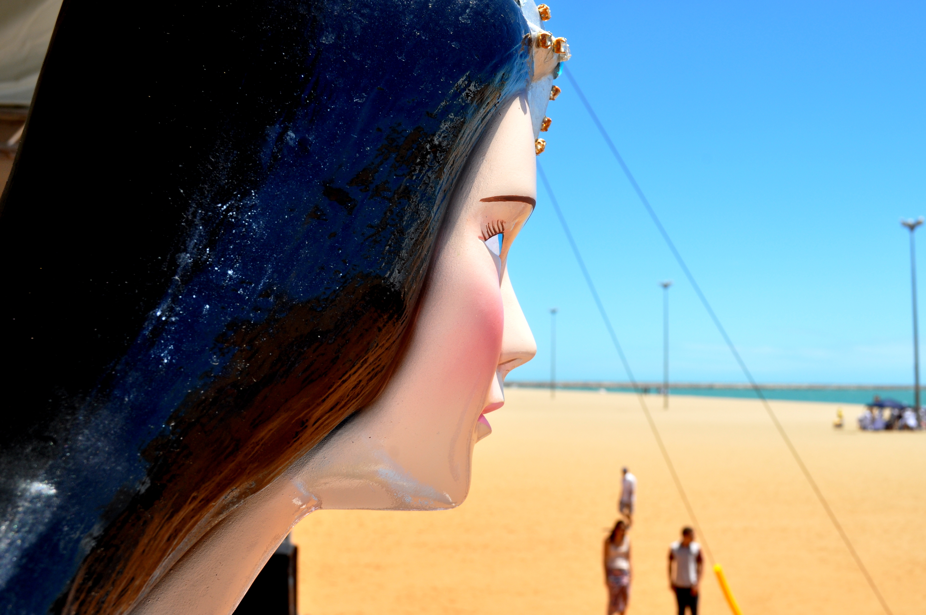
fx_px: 1002
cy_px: 308
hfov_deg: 49.6
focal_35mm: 39
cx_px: 463
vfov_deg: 34.1
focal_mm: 26
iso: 200
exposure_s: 1/200
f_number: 10
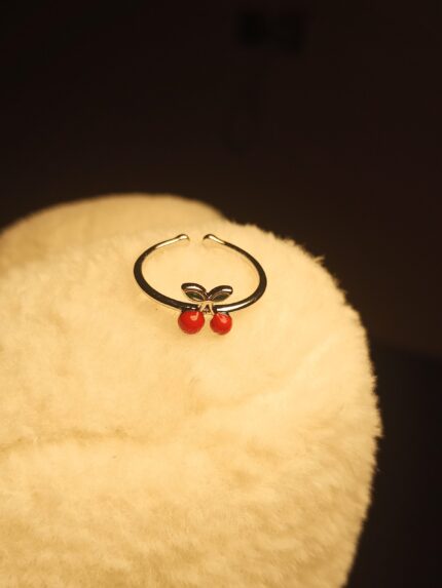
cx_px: 221
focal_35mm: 37
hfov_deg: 38.7
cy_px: 294
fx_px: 630
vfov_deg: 50.1
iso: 80
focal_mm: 3.98
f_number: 1.8
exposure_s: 1/100
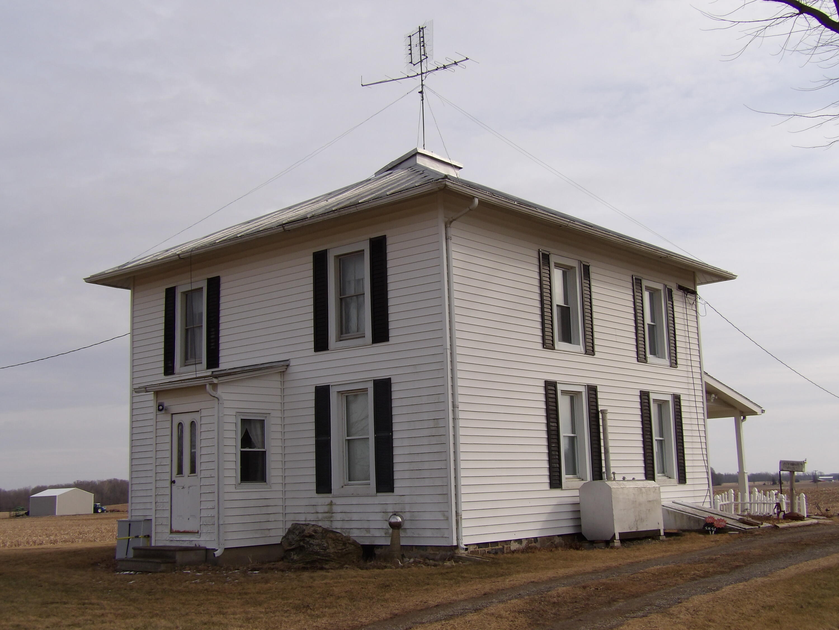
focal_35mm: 39
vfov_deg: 36.8
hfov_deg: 47.9
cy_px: 315
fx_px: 945
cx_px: 420
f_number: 5.2
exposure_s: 1/581
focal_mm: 7
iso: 100
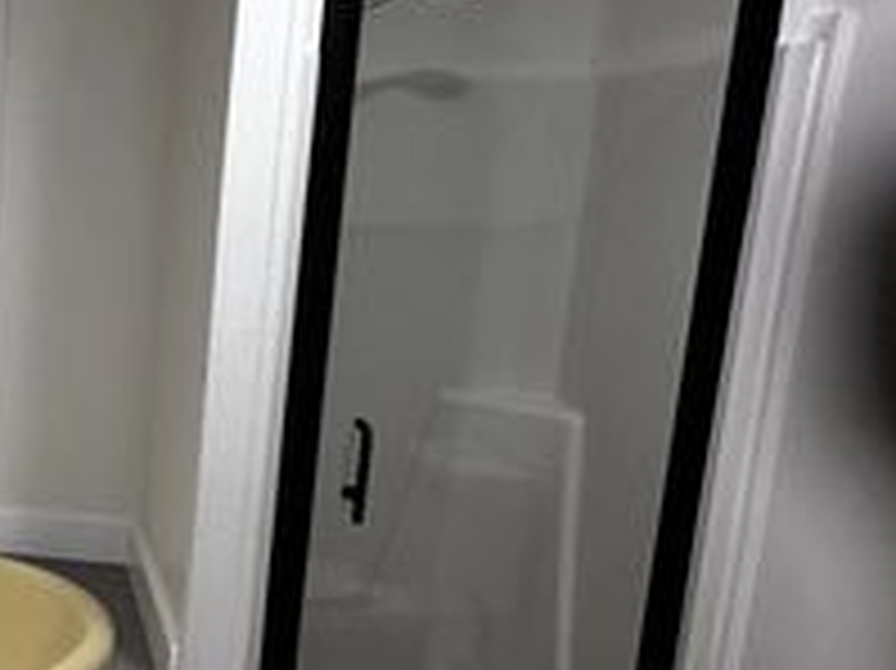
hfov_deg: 30.3
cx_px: -347
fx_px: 1164
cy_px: 382
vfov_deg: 32.1
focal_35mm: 45
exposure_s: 1/120
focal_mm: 2.22
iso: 200
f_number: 2.2
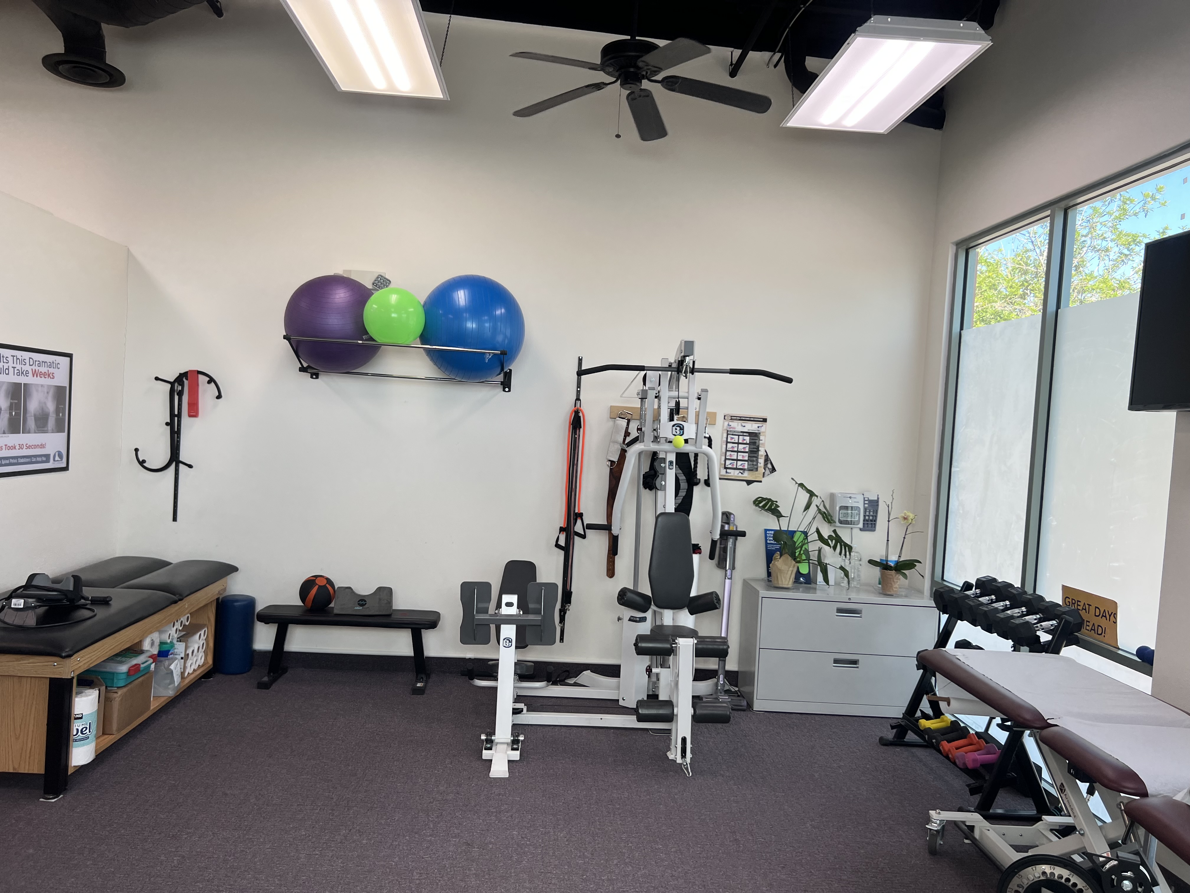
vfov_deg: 53.1
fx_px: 894
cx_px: 595
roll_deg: -3.0
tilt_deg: -3.6
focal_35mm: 26
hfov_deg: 67.3
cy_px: 446
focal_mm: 5.7
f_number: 1.5
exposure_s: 1/120
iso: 40
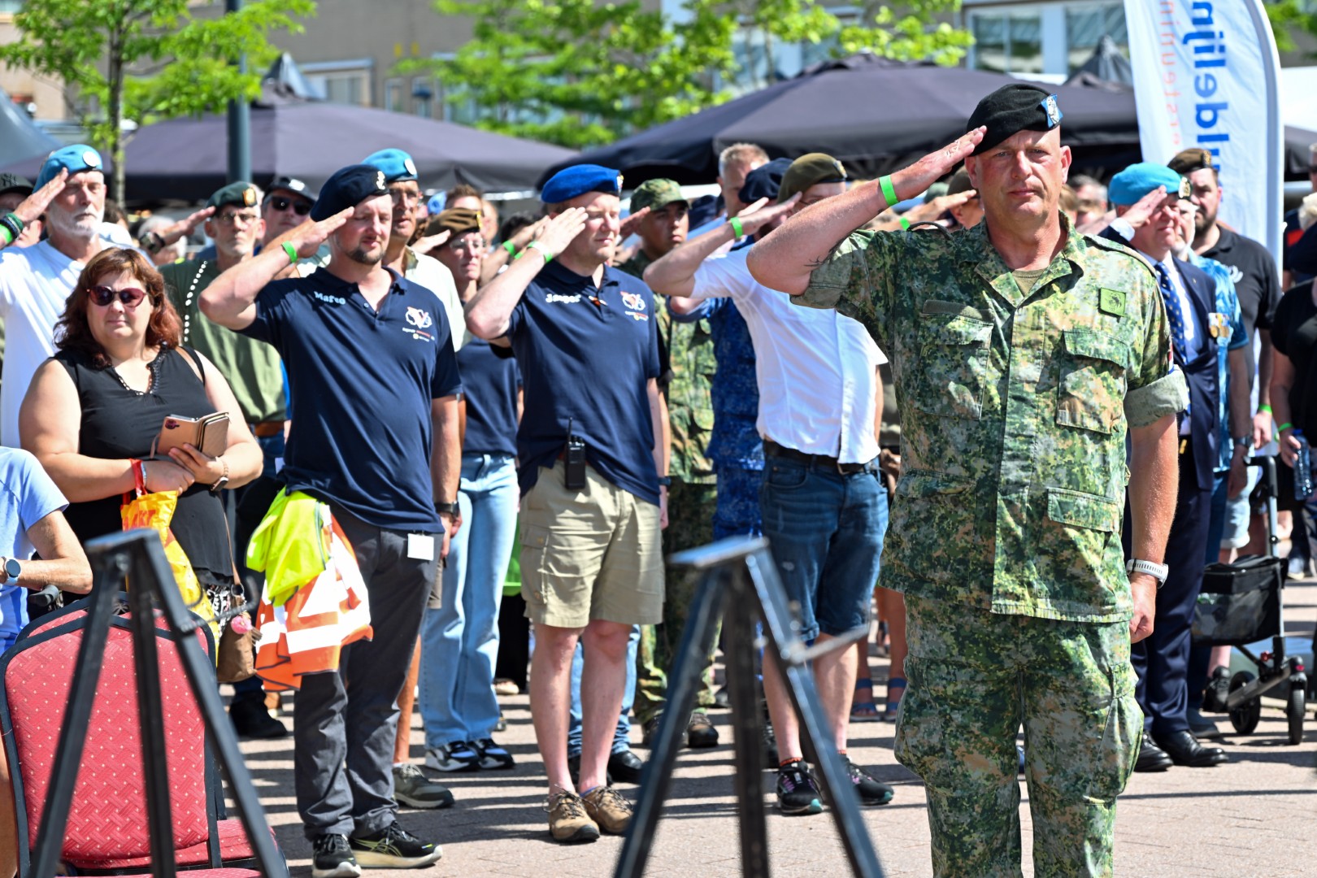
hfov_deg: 21.2
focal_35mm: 96
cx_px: 658
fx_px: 3512
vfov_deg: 14.3
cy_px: 439
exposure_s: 1/200
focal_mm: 96
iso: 64
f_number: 5
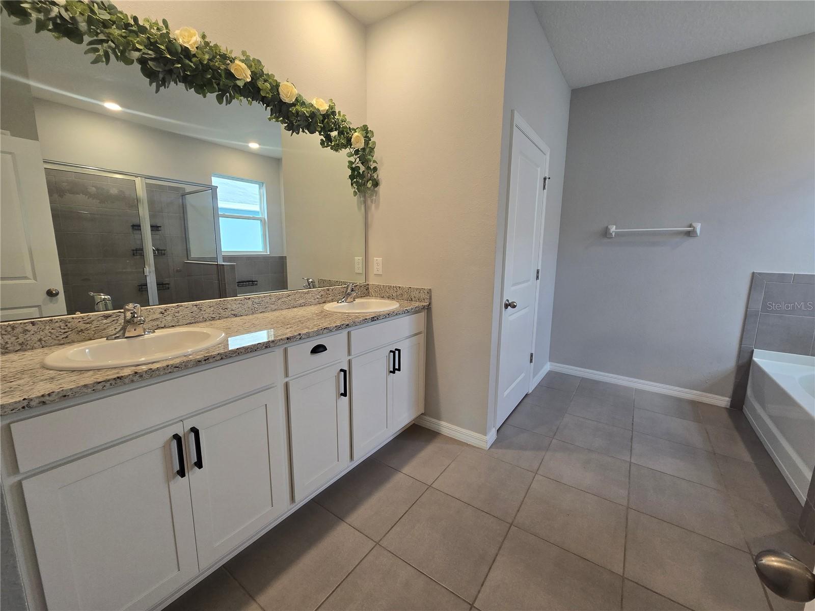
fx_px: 306
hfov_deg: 106.2
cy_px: 306
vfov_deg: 89.9
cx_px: 408
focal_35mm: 13
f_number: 2.2
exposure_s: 1/60
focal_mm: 2.2
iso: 125
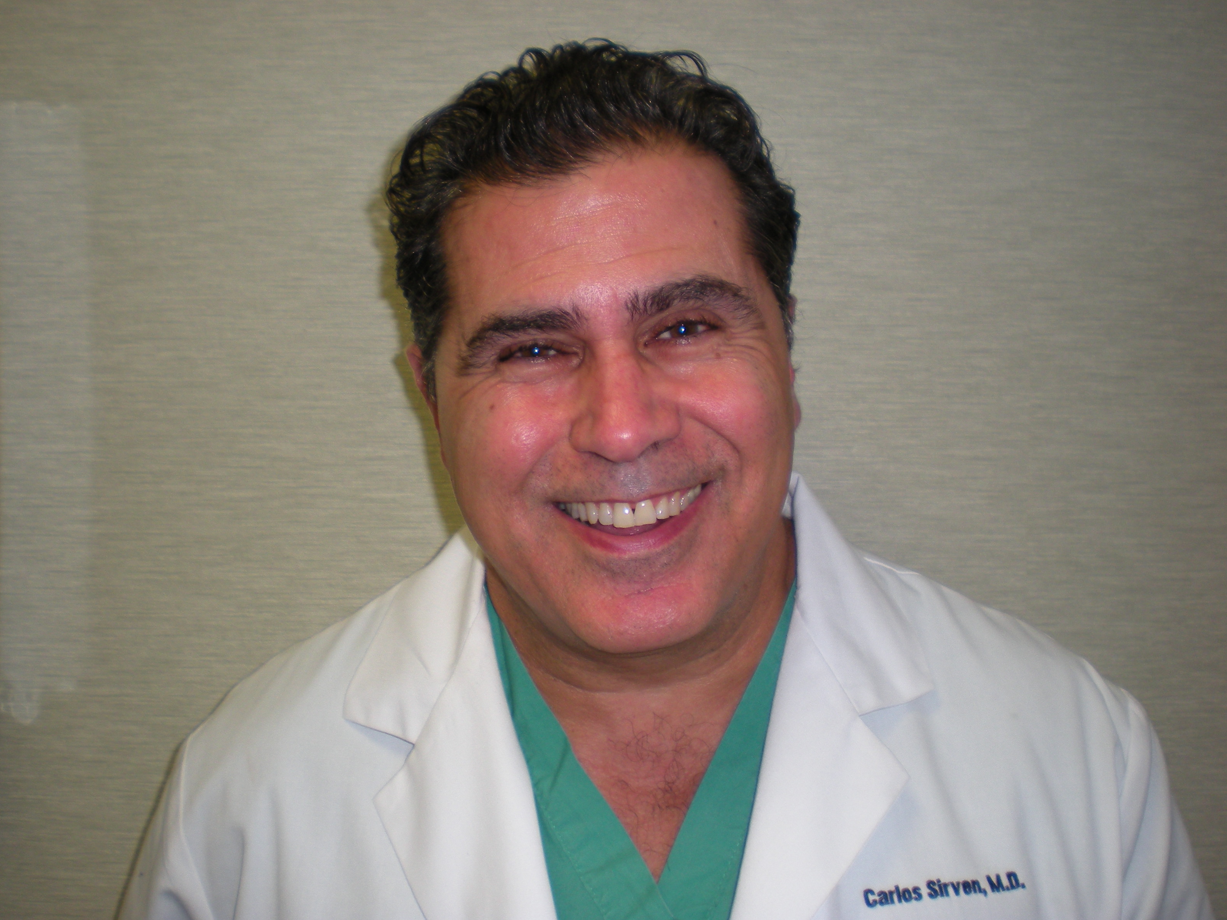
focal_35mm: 39
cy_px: 454
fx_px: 1382
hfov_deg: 47.9
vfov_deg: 36.8
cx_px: 608
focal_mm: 6.3
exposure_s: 1/30
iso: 64
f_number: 3.1
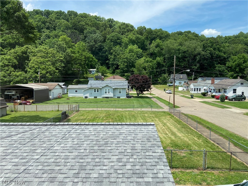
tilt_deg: -3.6
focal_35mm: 26
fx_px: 186
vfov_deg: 53.1
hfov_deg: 67.3
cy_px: 93
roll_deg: -0.6
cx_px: 124
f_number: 1.8
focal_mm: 4.25
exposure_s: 1/1701
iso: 32
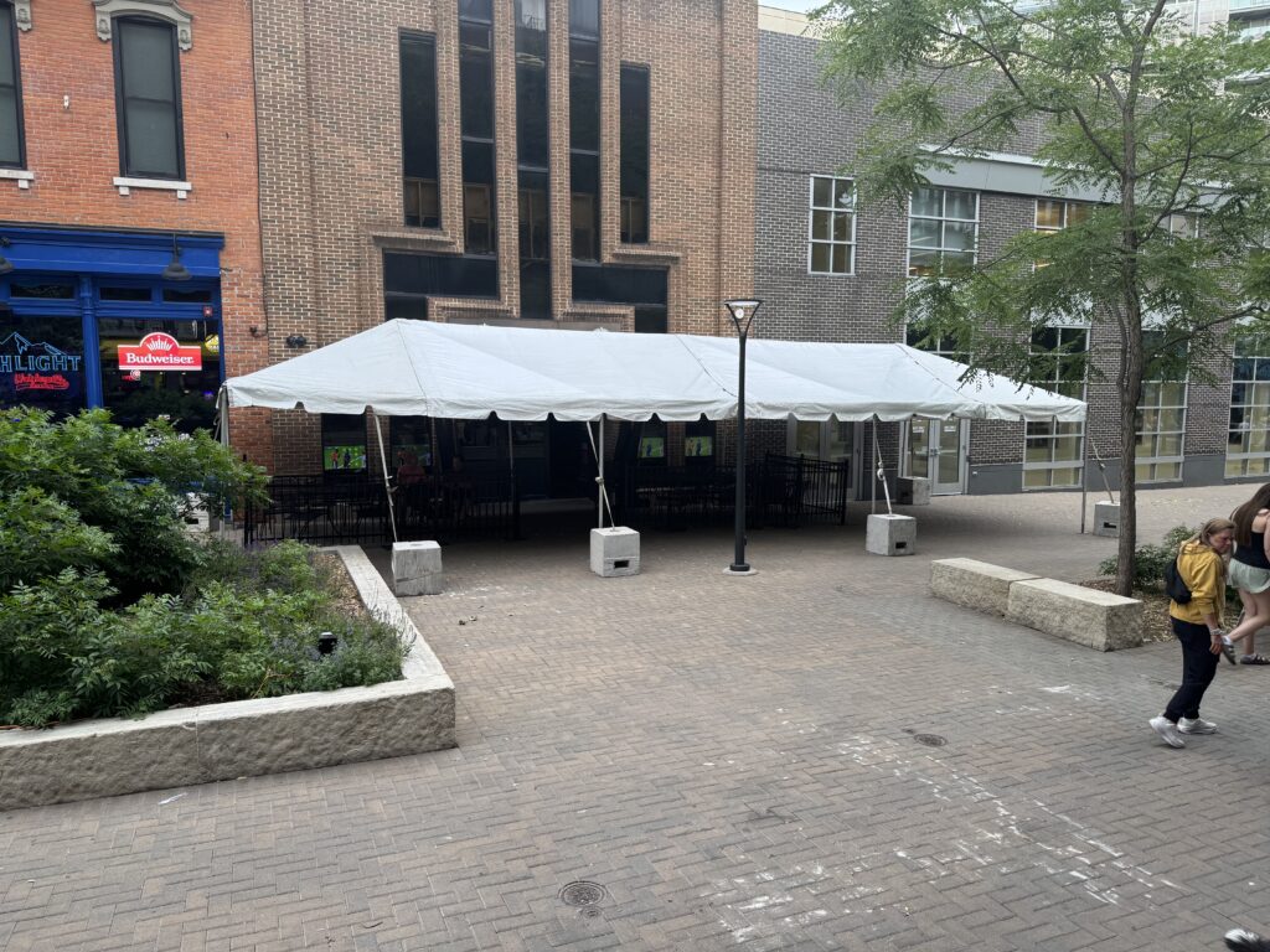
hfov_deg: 71.6
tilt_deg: -6.4
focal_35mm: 24
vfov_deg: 56.8
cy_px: 476
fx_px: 881
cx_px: 635
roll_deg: -0.3
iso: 64
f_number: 1.78
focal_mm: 6.76
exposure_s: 1/132
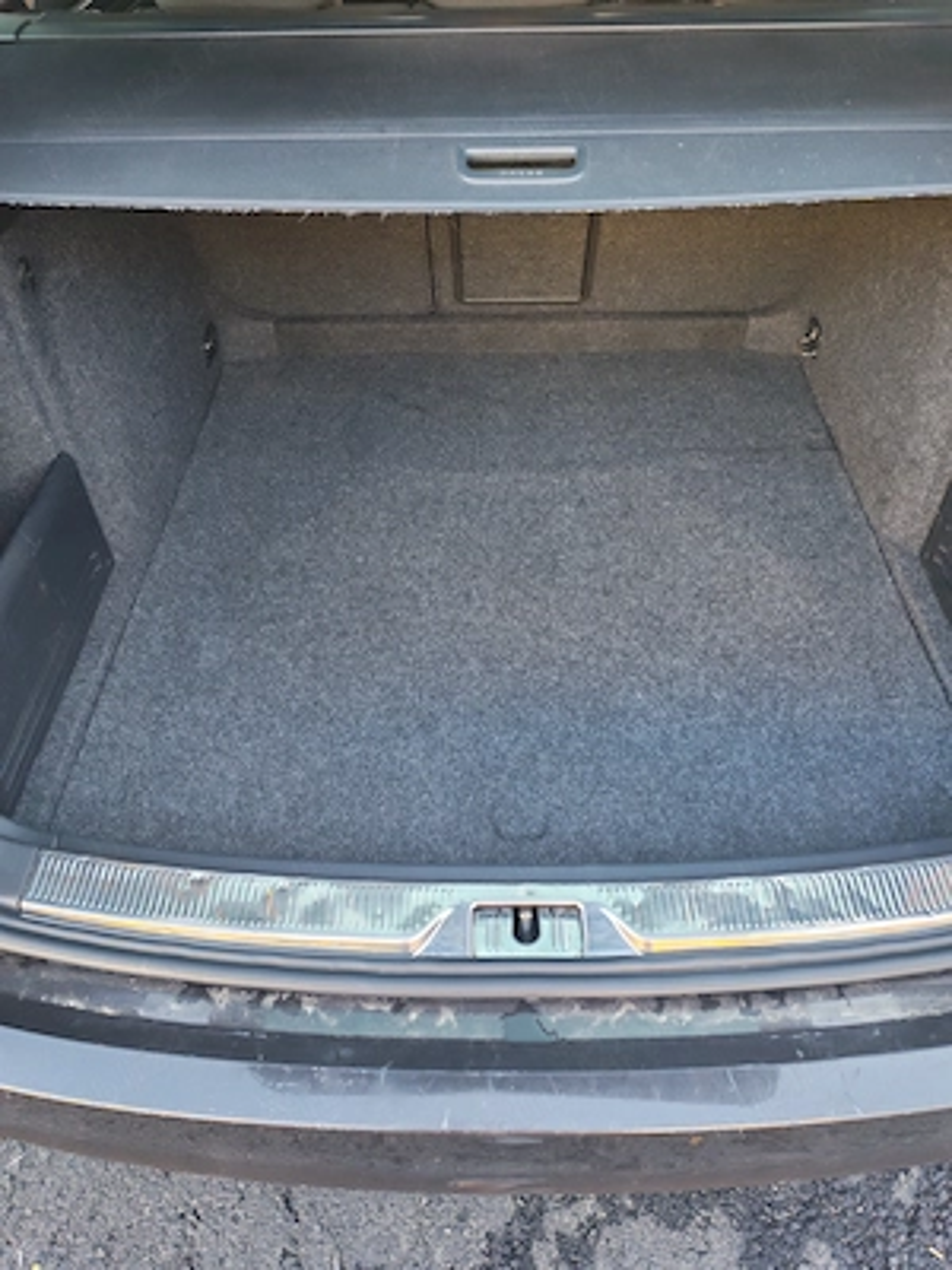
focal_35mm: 27
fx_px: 990
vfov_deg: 65.3
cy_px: 635
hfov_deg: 51.4
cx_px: 476
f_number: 1.9
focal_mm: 6.12
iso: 640
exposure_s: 1/100
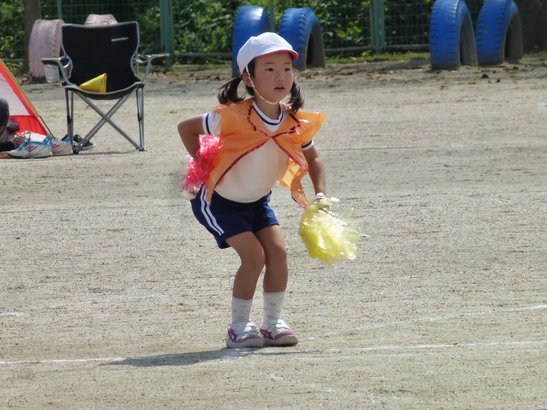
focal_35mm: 508
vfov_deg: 2.9
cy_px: 146
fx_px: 8027
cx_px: 238
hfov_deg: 3.9
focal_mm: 68.8
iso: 160
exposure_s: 1/800
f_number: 5.9
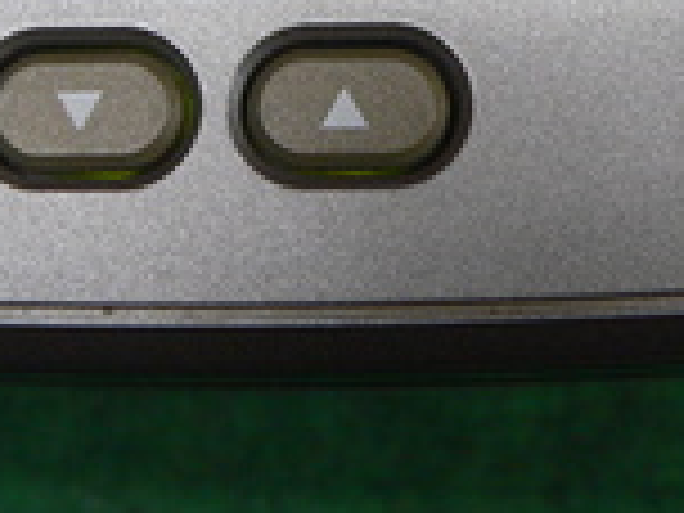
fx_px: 1778
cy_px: -119
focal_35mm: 90
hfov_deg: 21.8
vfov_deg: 15.7
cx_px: 392
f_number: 2.8
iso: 200
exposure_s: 1/40
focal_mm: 6
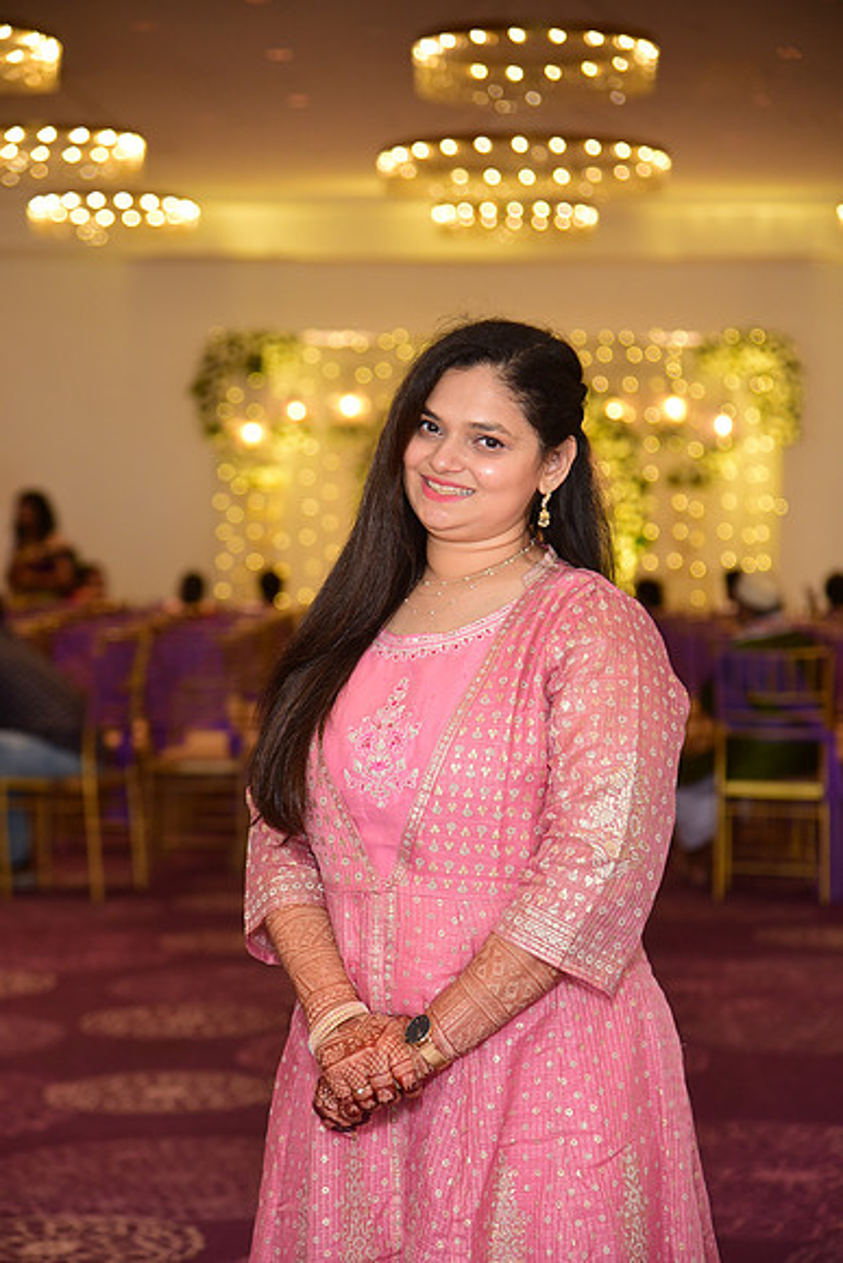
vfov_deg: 21.5
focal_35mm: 95
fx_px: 3335
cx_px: 422
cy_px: 632
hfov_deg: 14.4
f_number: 4.5
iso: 1250
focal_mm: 95
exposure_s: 1/160
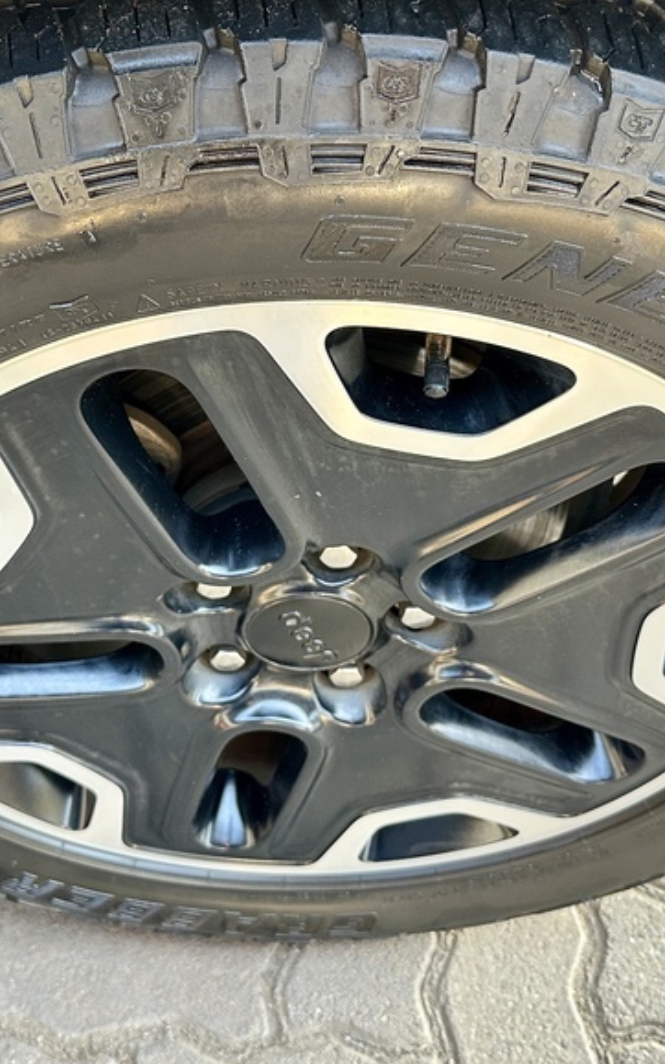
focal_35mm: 45
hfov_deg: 28.6
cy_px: 437
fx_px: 1305
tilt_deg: -48.1
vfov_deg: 44.2
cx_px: 277
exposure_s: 1/60
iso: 250
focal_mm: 6.86
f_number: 1.78
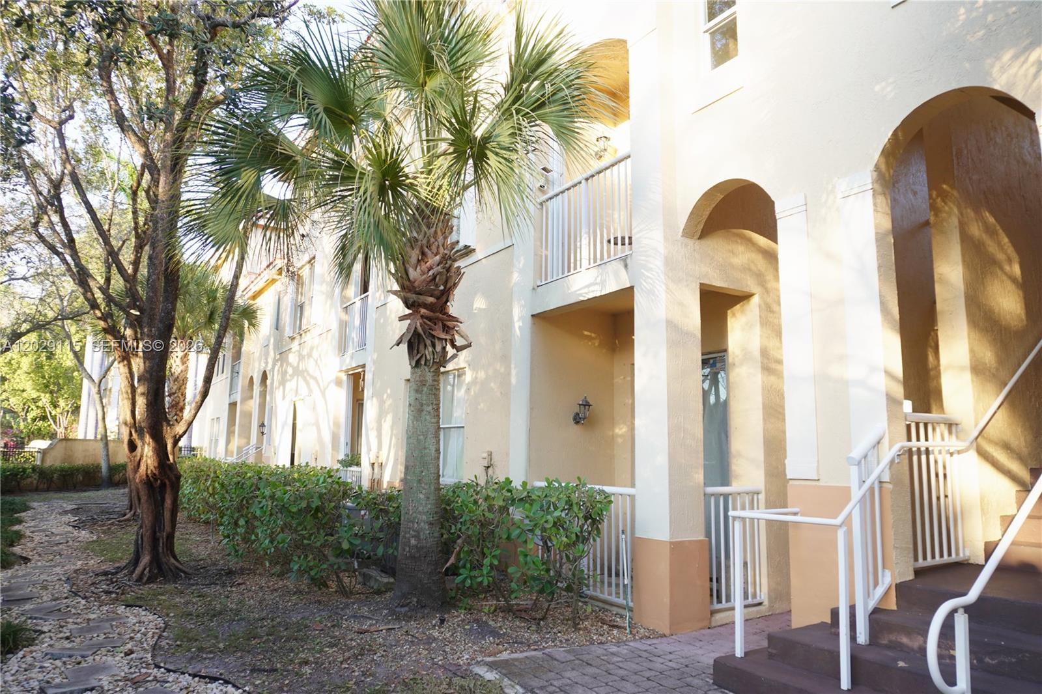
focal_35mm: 24
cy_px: 347
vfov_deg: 53.1
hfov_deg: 73.8
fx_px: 694
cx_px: 521
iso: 100
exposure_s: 1/10
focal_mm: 16
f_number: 3.5
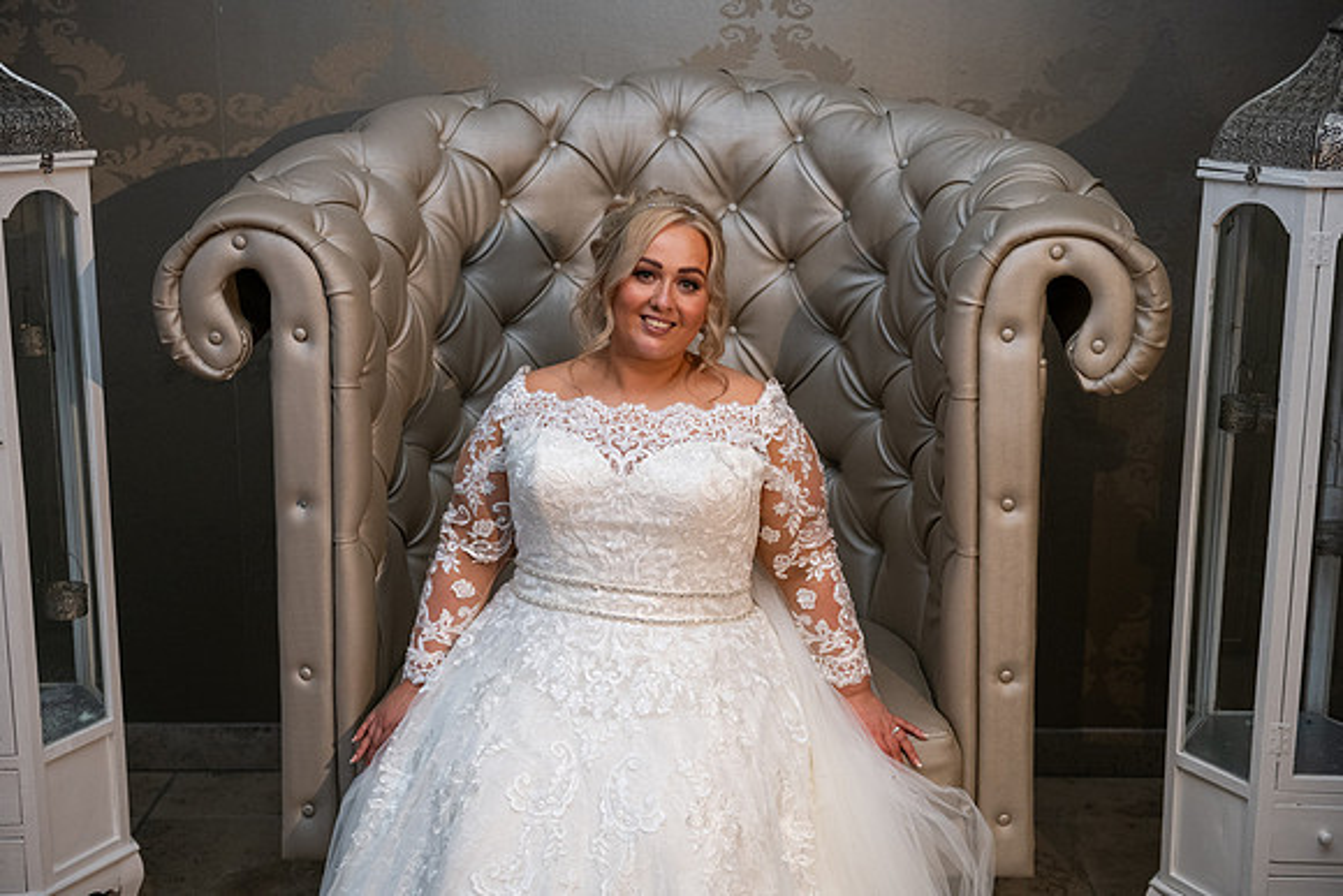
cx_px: 672
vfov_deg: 28.1
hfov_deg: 41.1
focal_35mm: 48
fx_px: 1791
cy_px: 448
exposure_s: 1/160
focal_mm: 48
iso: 1000
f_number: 3.5
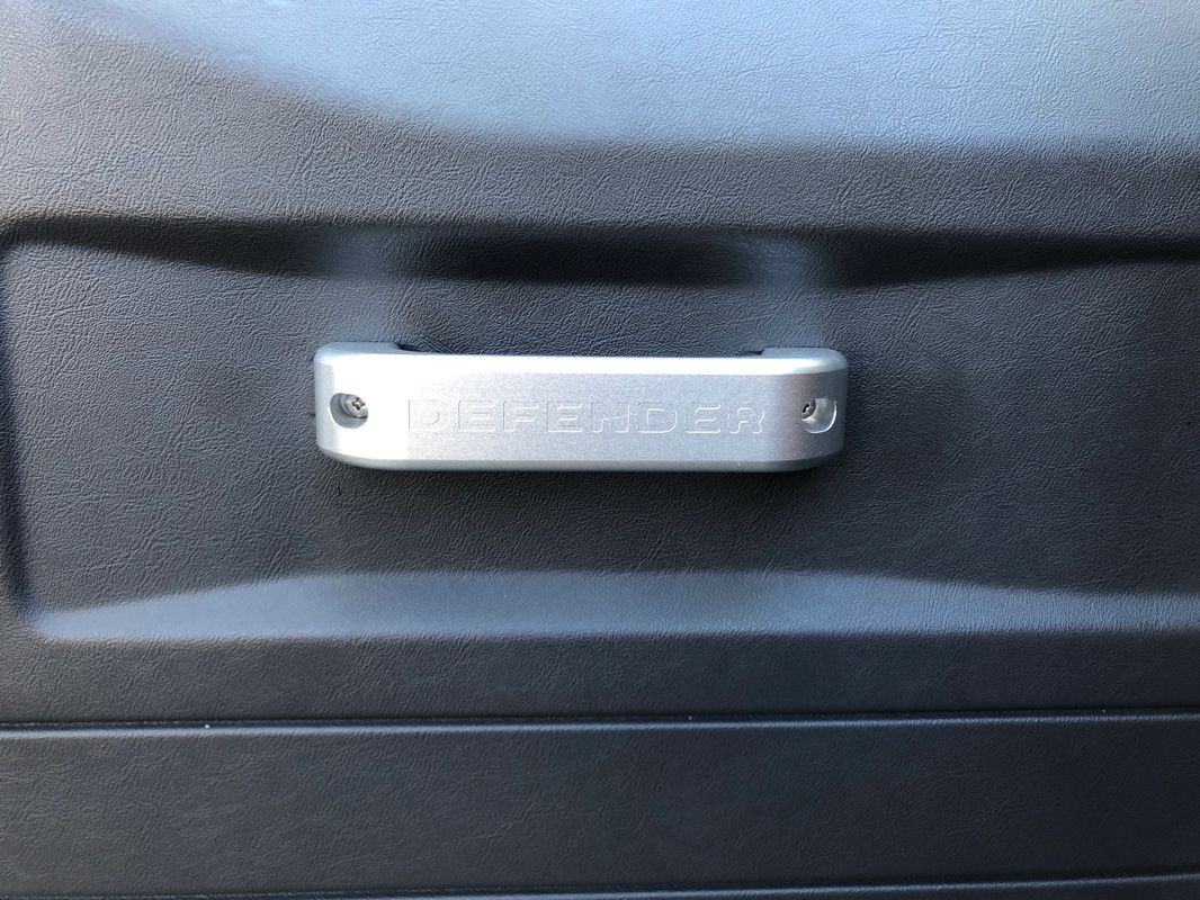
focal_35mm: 28
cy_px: 450
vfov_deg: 49.8
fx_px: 971
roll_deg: +5.4
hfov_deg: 63.4
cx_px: 600
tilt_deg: -13.1
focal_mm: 3.99
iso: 32
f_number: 1.8
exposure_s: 1/30
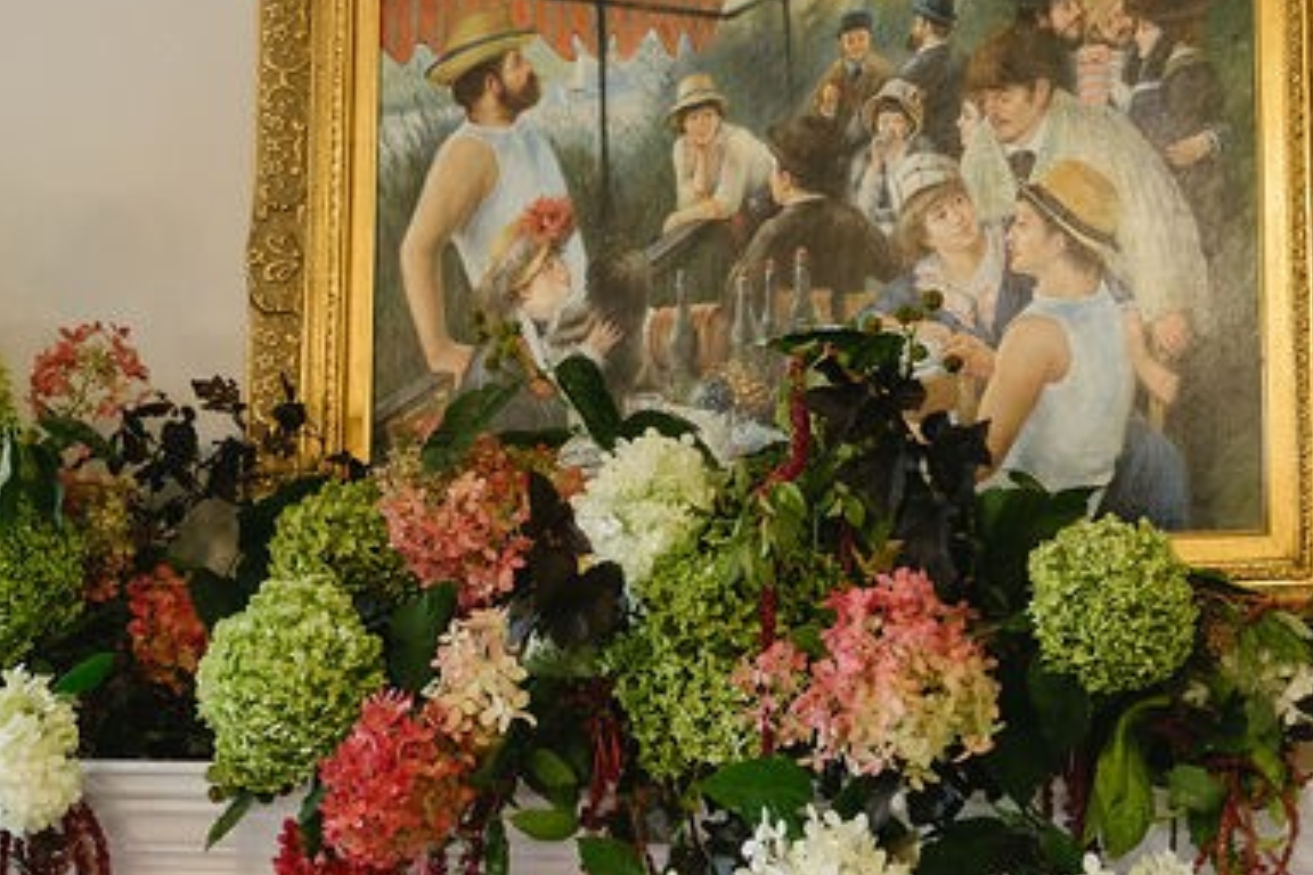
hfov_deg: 25.6
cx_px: 750
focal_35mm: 79
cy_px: 299
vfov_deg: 17.2
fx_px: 2881
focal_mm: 29.5
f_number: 4
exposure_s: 1/320
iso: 1250
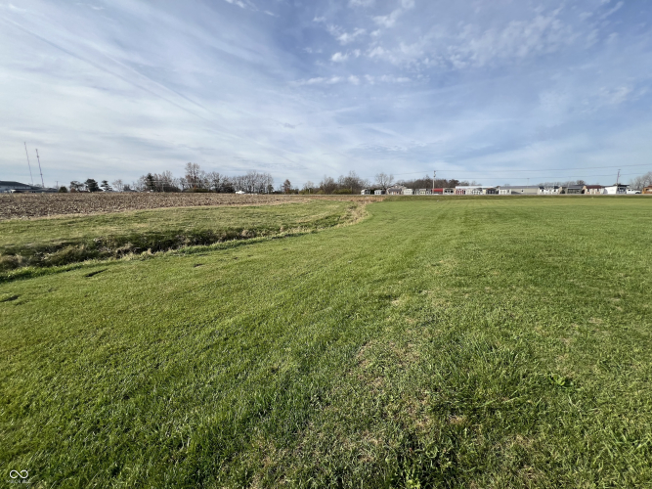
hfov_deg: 106.2
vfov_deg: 89.9
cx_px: 326
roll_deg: -0.8
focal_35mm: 13
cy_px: 244
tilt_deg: -8.3
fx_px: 245
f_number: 1.8
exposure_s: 1/1410
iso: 32
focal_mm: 1.57
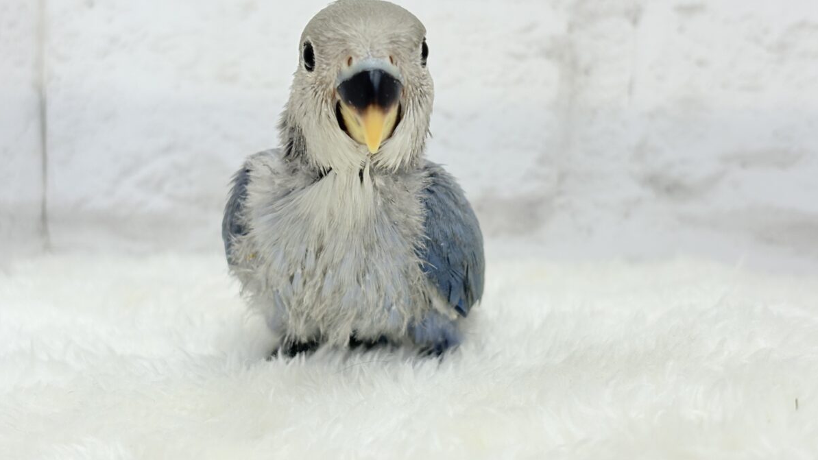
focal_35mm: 57
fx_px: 1236
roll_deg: -0.4
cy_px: 188
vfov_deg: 21.1
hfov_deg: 36.6
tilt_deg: -5.2
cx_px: 409
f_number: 1.6
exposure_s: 1/50
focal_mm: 5.96
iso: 32
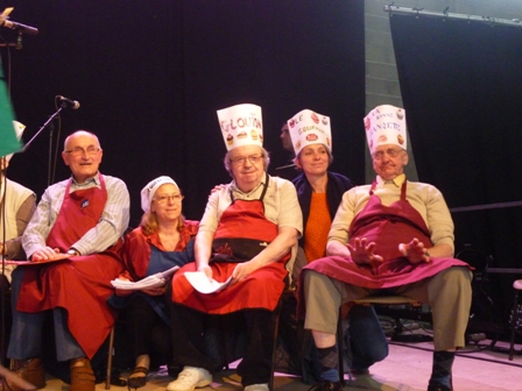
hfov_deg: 42.1
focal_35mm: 45
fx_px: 679
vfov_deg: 32.2
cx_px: 261
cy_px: 196
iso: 800
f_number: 3.9
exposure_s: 1/60
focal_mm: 8
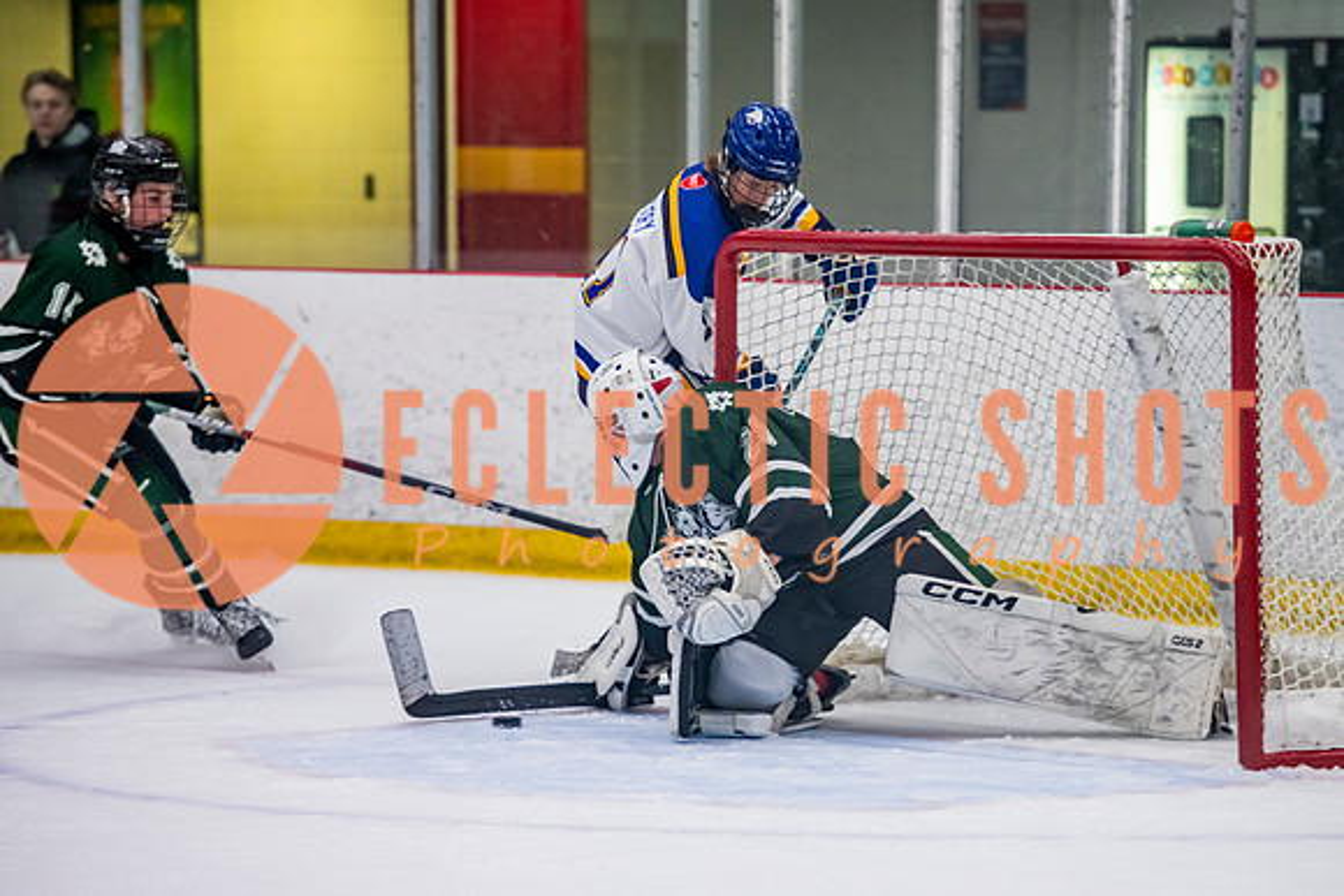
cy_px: 495
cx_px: 743
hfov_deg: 10.3
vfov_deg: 6.9
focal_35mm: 199
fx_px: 7441
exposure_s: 1/640
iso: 2000
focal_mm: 170
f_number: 3.2
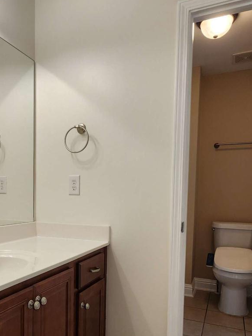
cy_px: 220
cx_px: 93
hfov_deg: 50.8
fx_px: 262
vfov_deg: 63.9
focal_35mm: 27
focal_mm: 2.2
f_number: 2.2
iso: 100
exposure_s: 1/60
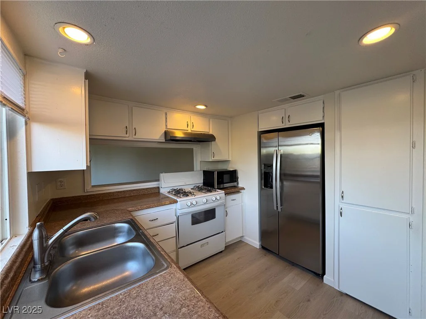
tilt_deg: -1.9
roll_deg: +0.4
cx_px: 213
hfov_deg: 102.1
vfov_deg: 85.7
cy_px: 160
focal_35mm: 14
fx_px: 172
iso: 100
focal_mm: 2.22
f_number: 2.2
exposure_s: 1/120
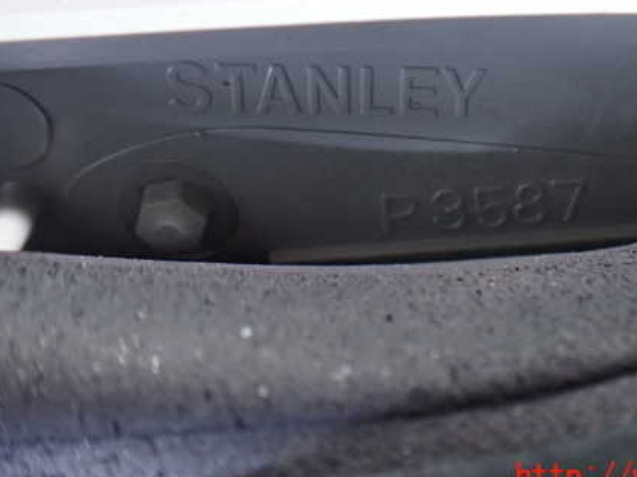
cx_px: 403
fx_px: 791
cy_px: 155
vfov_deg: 33.3
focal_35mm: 43
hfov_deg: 43.5
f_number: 2.3
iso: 800
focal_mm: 5.4
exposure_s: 1/30
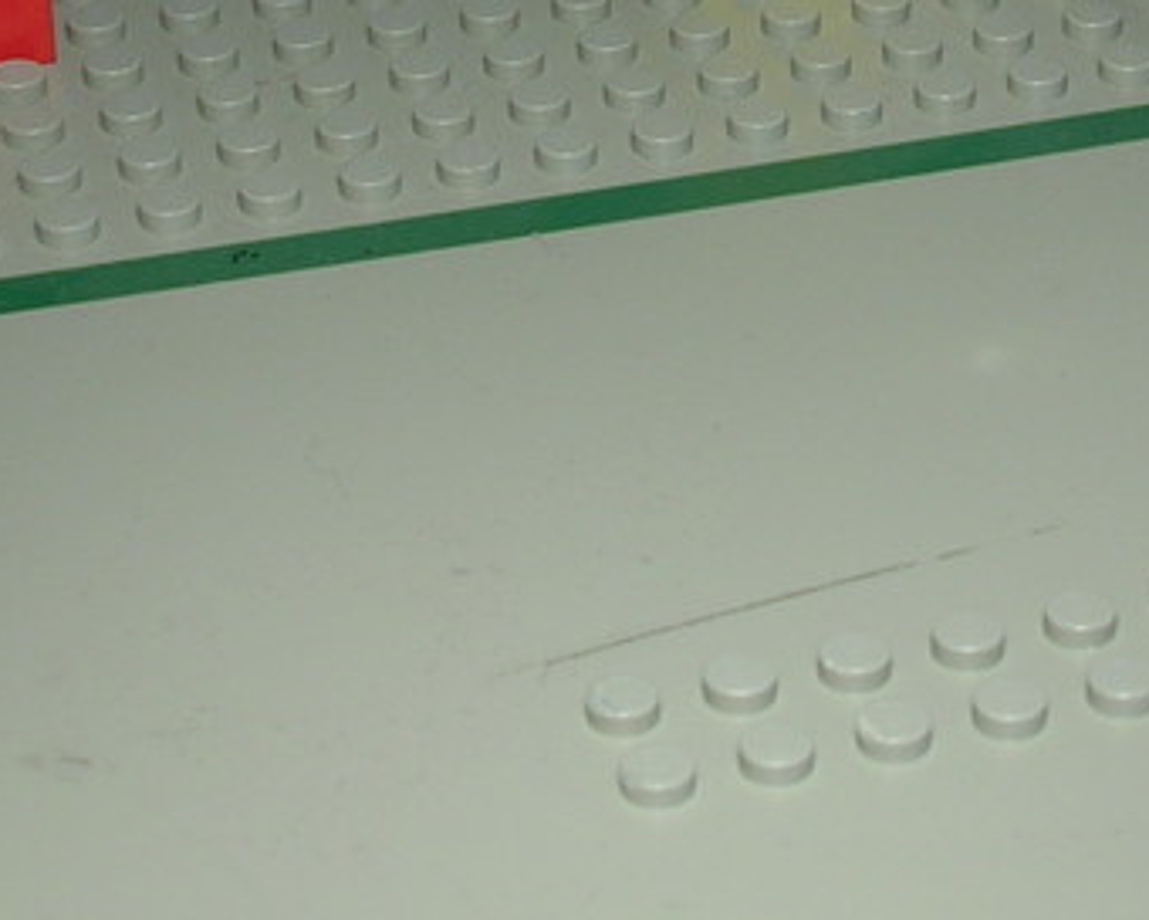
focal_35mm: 129
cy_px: -107
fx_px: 4387
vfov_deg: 11.8
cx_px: 798
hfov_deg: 14.9
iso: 50
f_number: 3.3
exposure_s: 1/25.1
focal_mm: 8.4
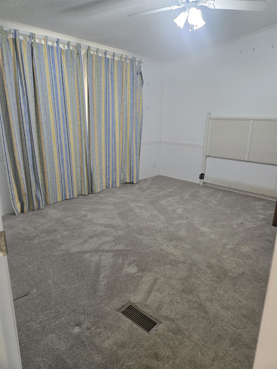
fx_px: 245
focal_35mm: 23
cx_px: 138
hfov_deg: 58.9
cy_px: 184
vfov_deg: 73.9
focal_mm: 5.4
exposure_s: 1/120
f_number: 1.8
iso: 320
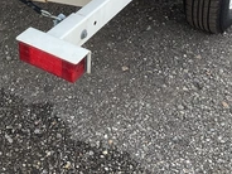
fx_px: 422
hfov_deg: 29.9
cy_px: -5
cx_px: 43
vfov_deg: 22.3
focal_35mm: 63
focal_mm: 3
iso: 25
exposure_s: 1/613
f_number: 1.8
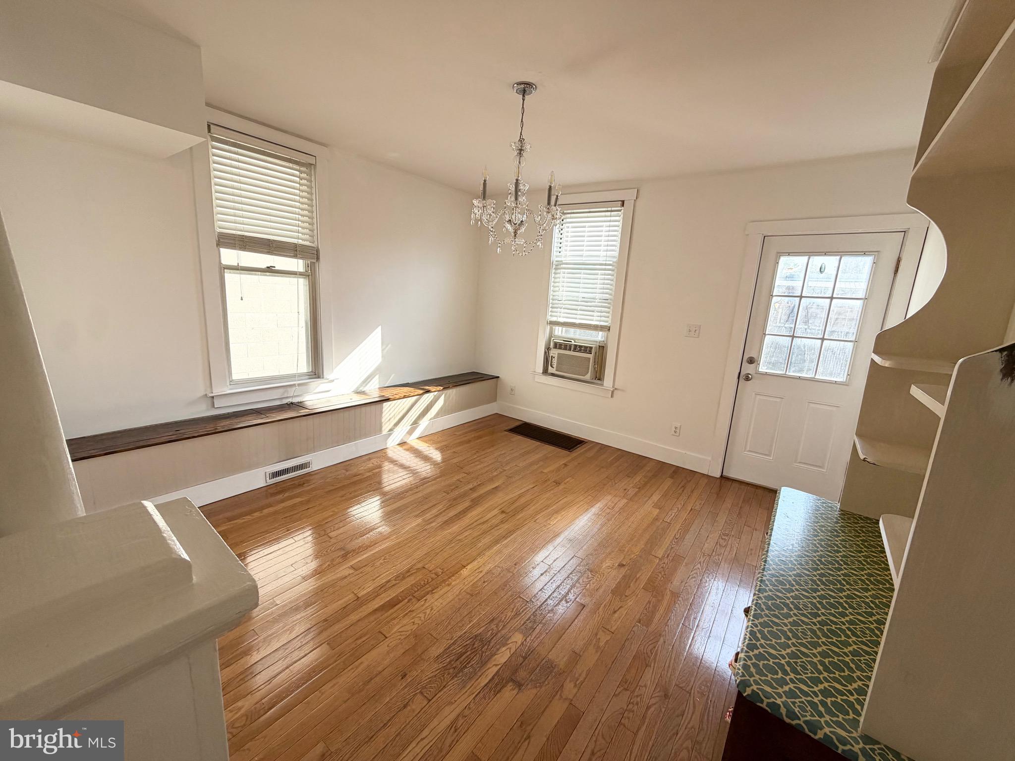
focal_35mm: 14
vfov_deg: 85.7
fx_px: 411
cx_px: 508
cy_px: 380
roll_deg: -3.6
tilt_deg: -11.5
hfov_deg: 102.1
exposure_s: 1/126
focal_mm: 2.22
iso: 50
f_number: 2.2
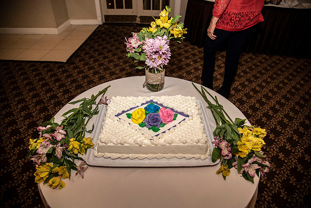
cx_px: 156
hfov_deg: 73.7
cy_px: 104
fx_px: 207
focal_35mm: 24
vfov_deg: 53.2
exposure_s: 1/200
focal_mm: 24
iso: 640
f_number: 4
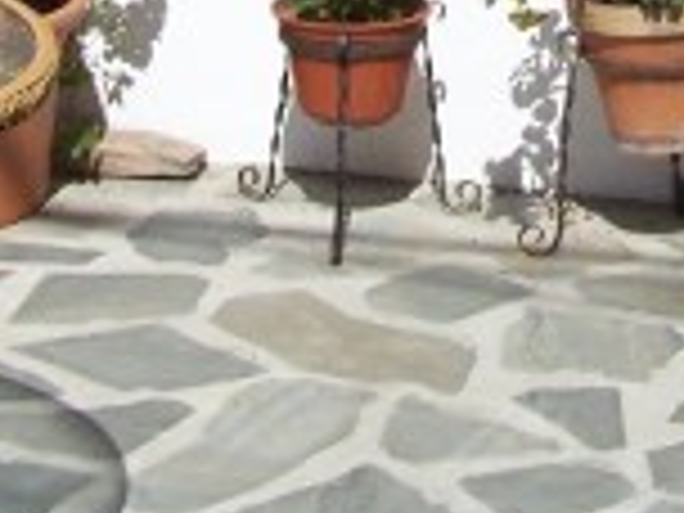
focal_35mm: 163
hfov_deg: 12.1
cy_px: -342
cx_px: 544
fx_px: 3221
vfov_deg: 8.8
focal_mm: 6.3
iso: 80
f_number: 4
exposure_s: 1/1000
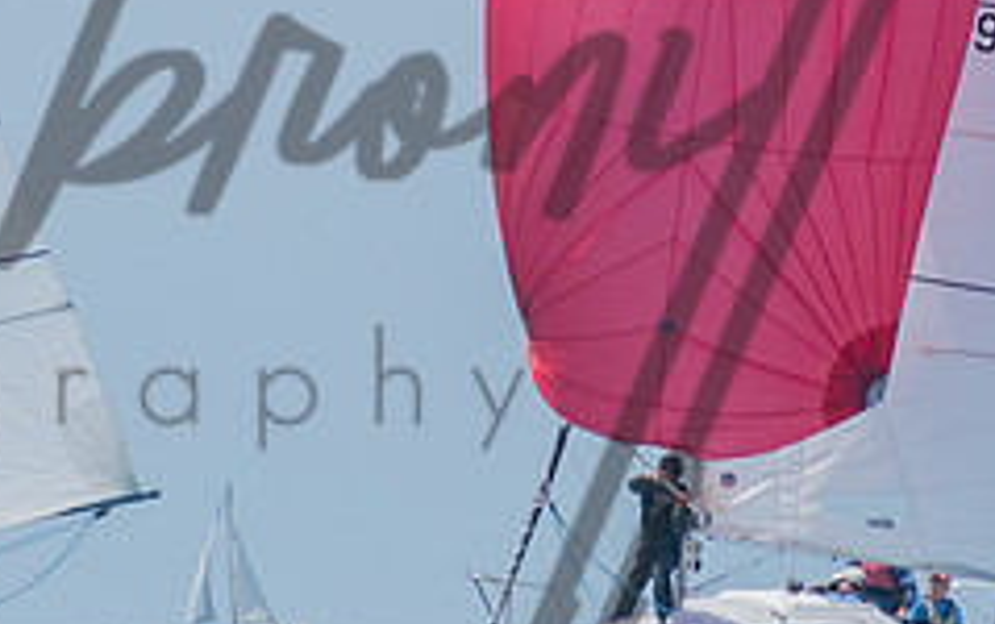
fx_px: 24570
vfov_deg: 1.5
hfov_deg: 2.3
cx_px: 474
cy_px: 165
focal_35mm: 905
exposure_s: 1/1250
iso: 400
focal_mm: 210
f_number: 8
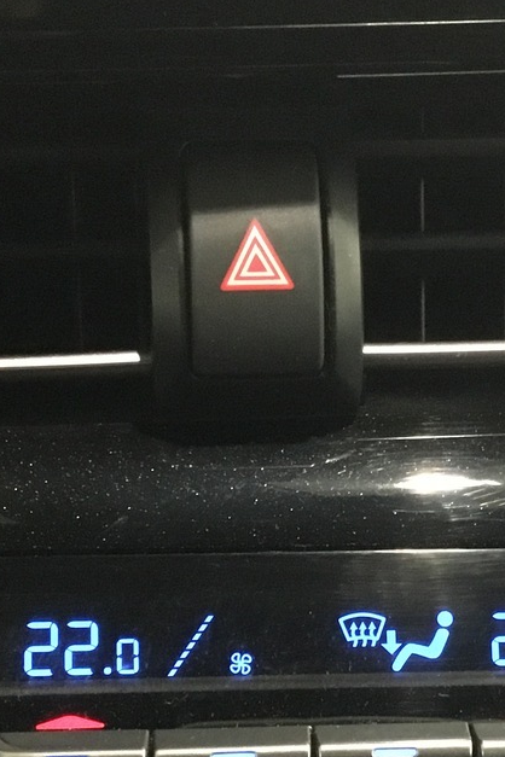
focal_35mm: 74
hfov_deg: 18.4
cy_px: 582
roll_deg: -2.4
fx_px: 1557
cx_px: 314
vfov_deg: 26.9
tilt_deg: -41.0
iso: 800
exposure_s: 1/15
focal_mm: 3.3
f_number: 2.4
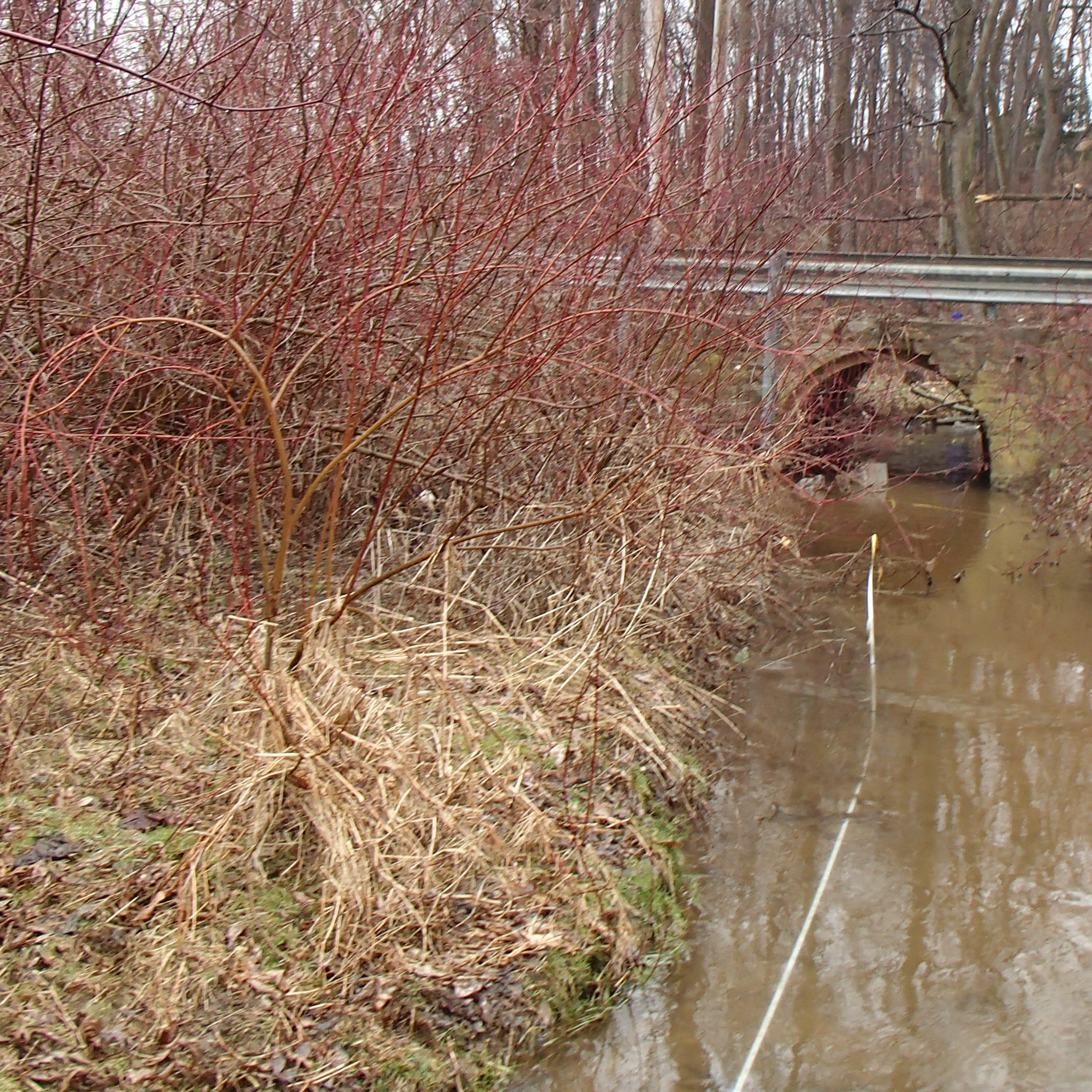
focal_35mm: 47
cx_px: 769
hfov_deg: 35.5
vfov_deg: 35.6
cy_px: 350
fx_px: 1677
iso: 100
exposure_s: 1/100
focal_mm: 5
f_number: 3.9
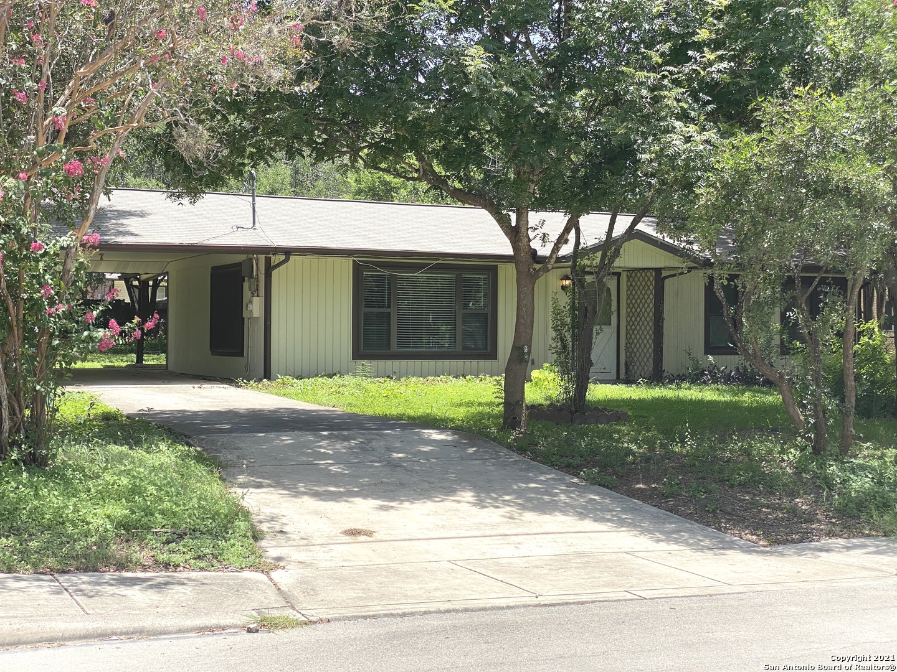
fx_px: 1347
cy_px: 336
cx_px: 448
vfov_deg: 28.0
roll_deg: -0.3
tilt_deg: +1.1
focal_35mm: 52
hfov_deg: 36.8
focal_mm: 6
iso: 20
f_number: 2
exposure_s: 1/999
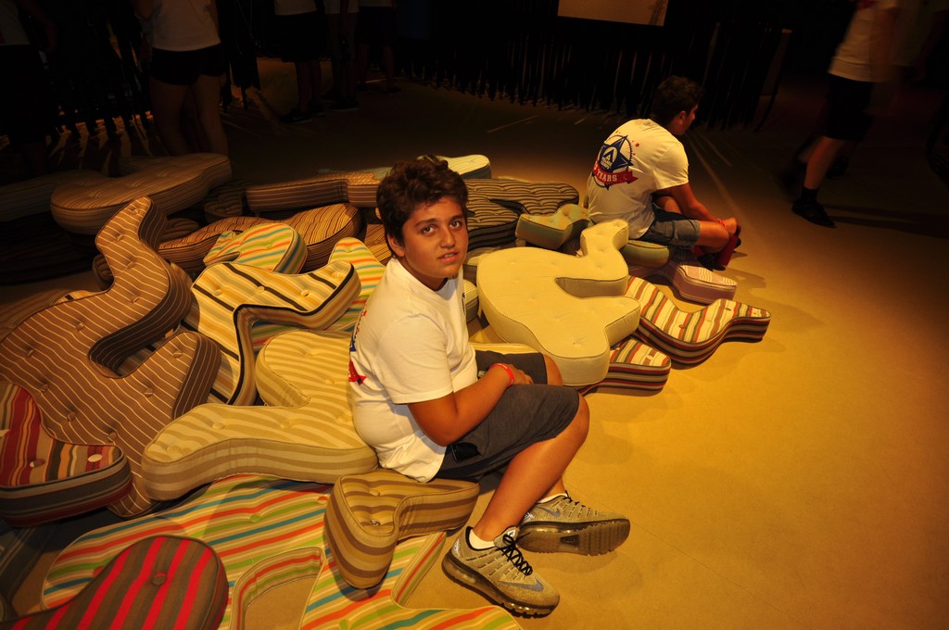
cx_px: 474
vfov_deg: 59.4
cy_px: 315
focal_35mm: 21
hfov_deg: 81.3
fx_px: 553
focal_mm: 14
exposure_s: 1/15
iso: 200
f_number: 4.8
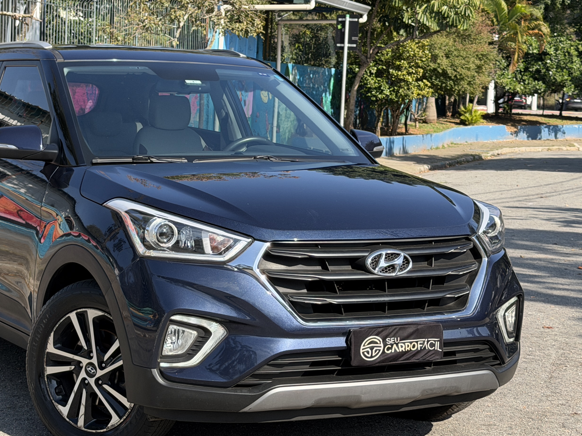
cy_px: 183
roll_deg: -1.3
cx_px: 197
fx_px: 1328
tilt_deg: -3.3
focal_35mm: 79
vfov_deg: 18.6
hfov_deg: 24.6
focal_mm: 6.76
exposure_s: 1/2208
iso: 80
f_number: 1.78
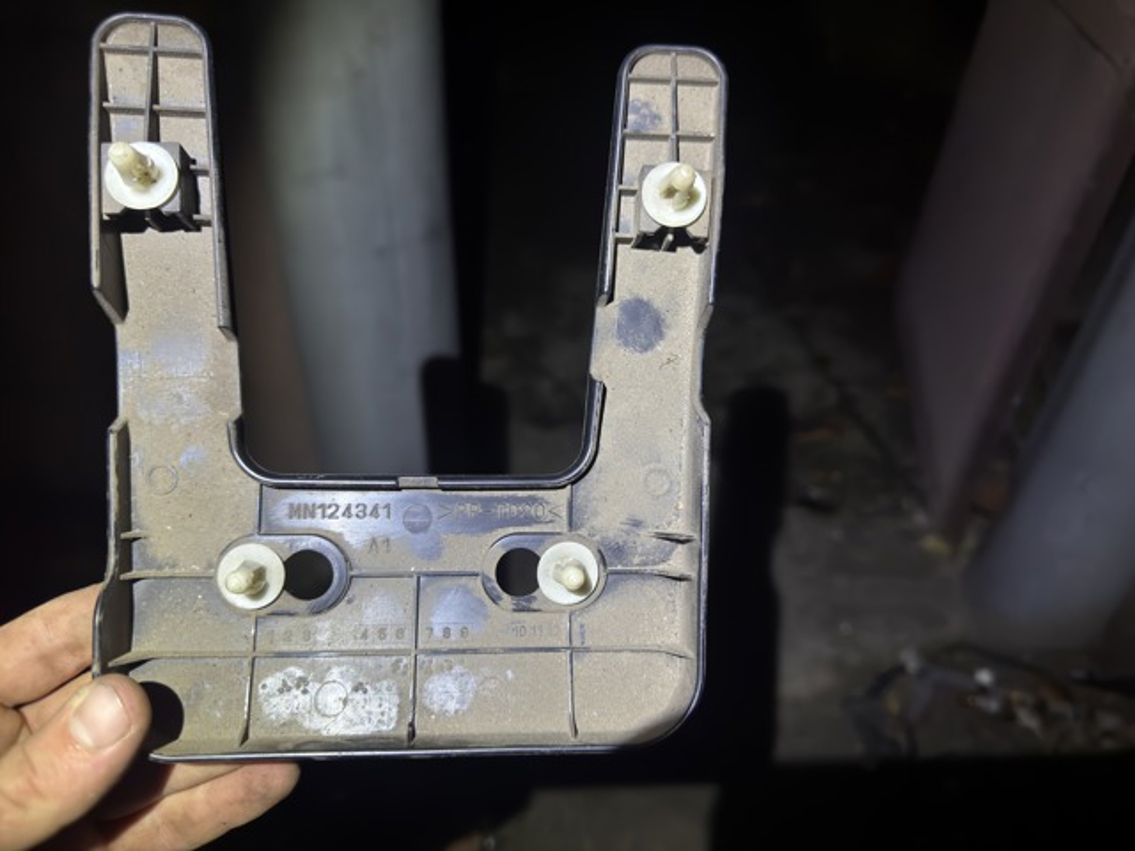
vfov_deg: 56.8
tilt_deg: -37.4
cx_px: 568
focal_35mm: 24
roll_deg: -2.8
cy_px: 426
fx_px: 787
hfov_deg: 71.6
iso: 640
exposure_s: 1/35
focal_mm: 6.76
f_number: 1.78
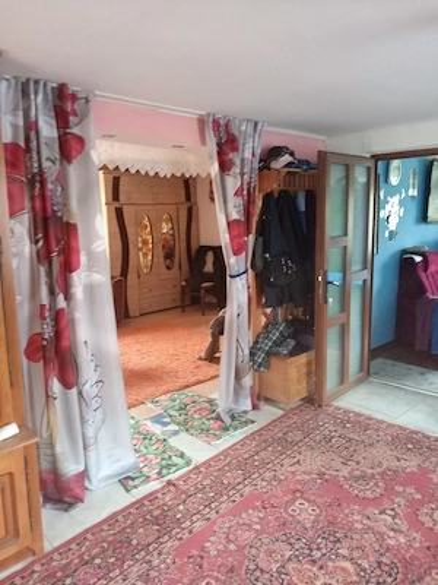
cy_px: 292
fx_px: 439
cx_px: 219
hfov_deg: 53.1
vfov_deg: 67.3
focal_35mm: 26
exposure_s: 1/20
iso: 1367
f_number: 1.8
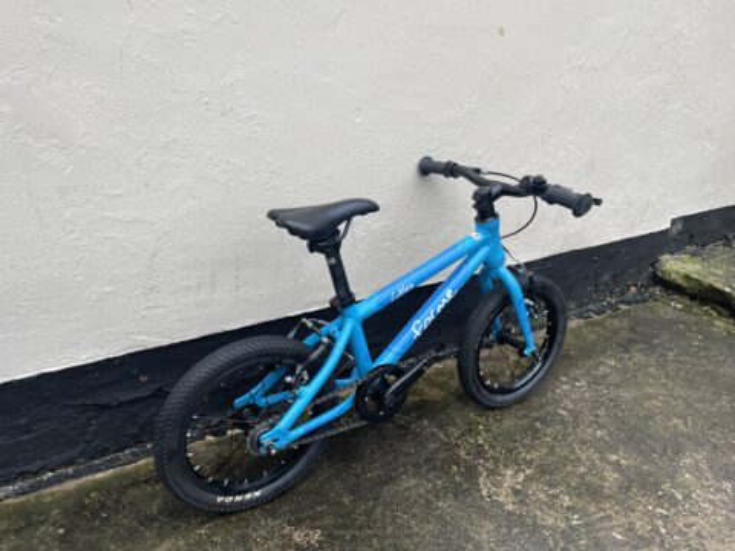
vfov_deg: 53.1
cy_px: 276
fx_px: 552
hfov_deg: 67.3
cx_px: 368
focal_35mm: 26
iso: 32
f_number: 1.6
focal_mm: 4.2
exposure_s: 1/161
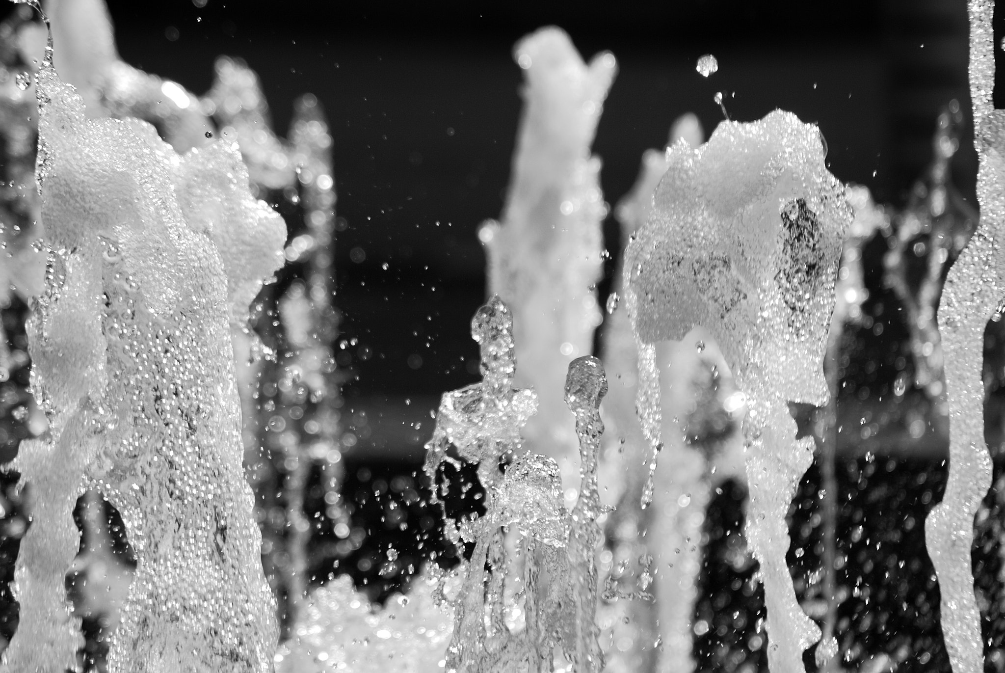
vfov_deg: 3.7
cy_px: 336
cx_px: 502
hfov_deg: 5.5
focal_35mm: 375
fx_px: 10481
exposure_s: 1/800
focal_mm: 250
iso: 100
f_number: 5.3
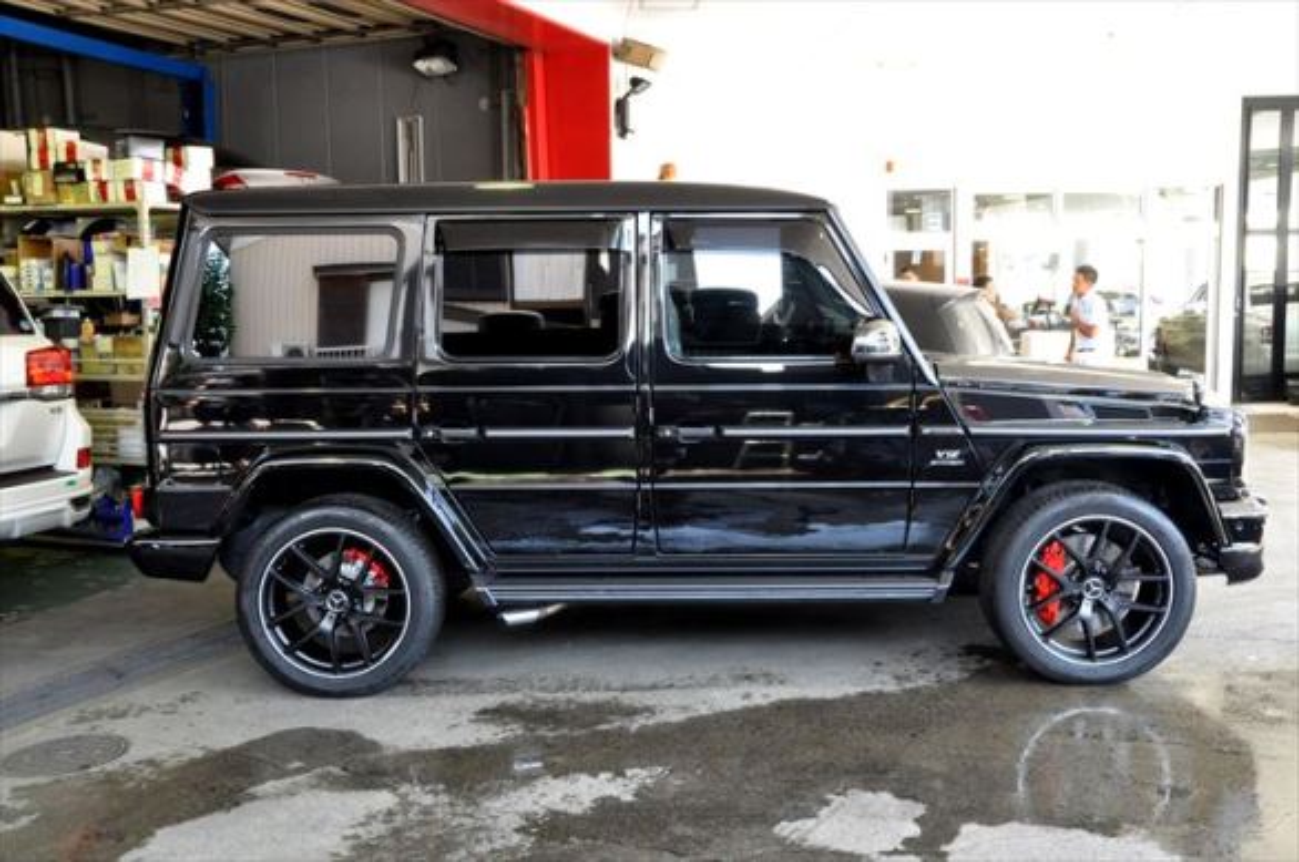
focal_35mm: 36
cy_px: 431
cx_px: 650
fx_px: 1297
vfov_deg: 36.8
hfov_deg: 53.2
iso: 2000
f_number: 25
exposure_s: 1/10
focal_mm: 24
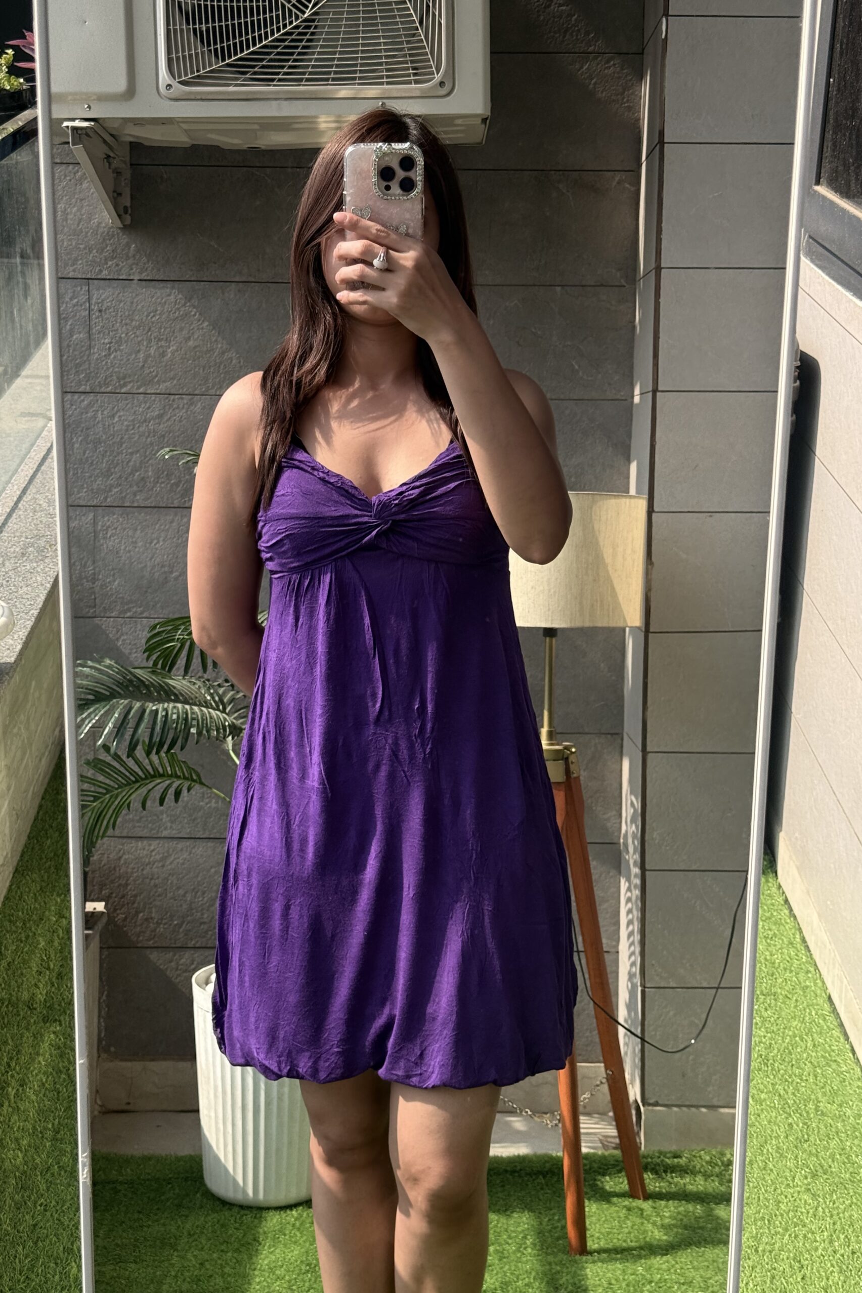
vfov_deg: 39.6
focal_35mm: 50
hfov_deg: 27.0
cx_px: 420
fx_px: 1796
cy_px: 647
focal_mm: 6.76
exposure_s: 1/2146
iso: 100
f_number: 1.78
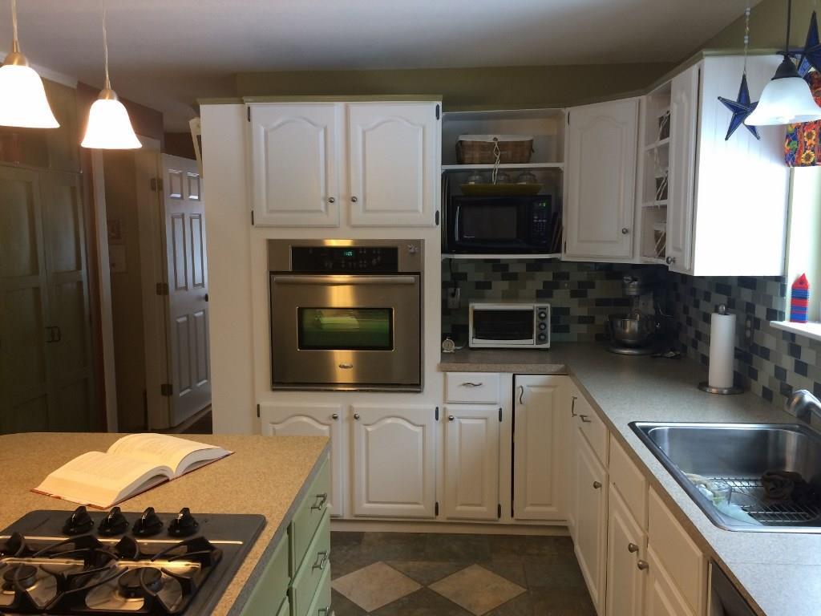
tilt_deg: -8.6
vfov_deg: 48.2
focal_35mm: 29
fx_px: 688
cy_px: 308
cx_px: 410
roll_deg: -0.4
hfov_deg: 61.7
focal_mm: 4.15
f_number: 2.2
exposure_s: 1/30
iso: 80
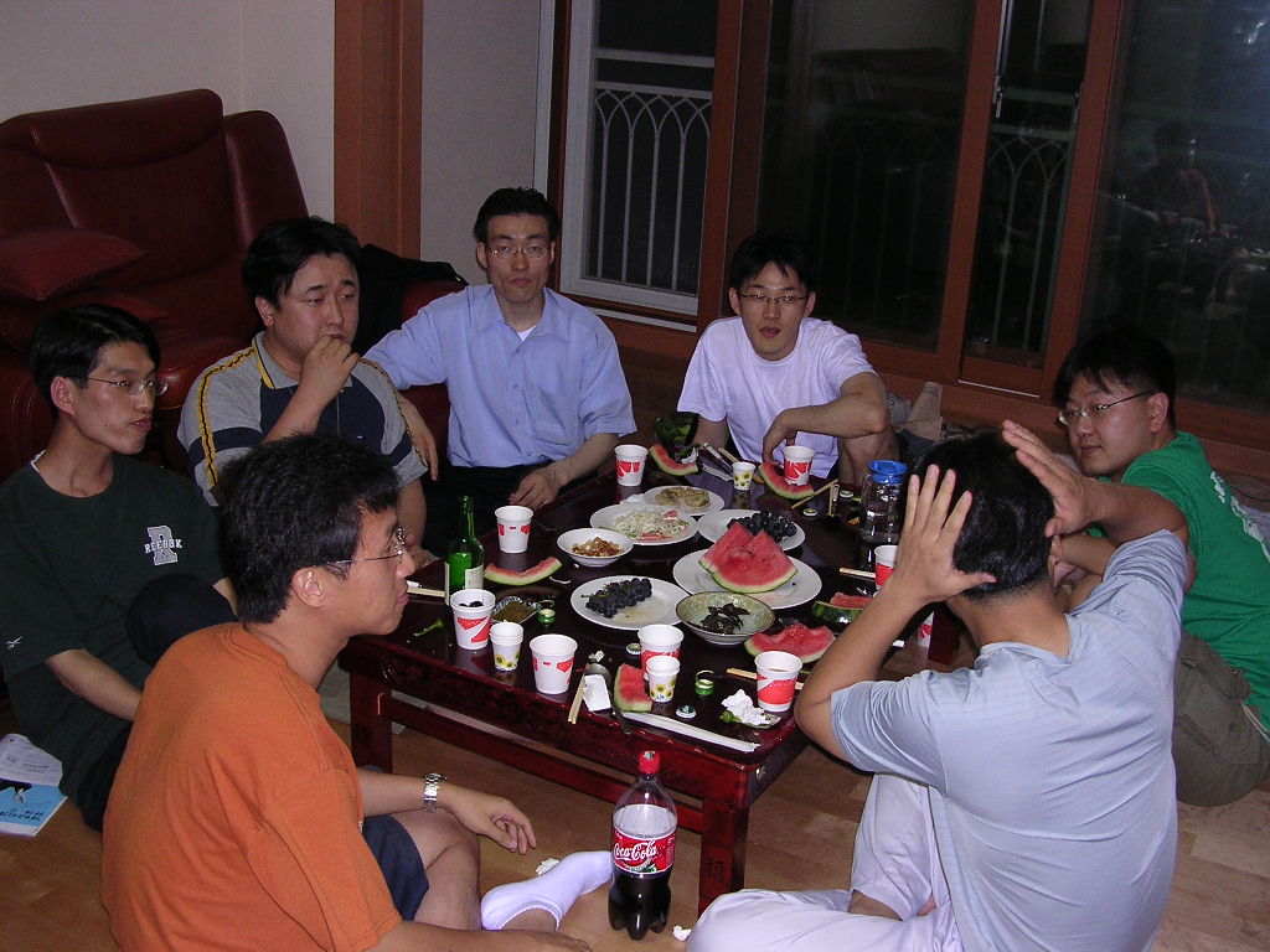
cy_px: 476
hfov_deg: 49.0
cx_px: 635
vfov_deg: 37.7
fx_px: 1394
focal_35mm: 38
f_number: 2.8
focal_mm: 5.8
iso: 160
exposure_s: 1/60.1
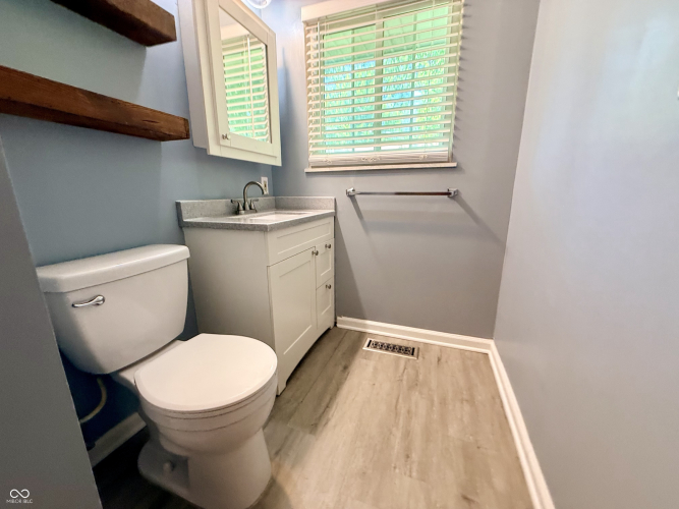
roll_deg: -1.8
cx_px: 340
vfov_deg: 85.7
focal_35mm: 14
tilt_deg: -10.4
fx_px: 275
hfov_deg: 102.1
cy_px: 254
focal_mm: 2.22
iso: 125
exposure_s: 1/30
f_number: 2.2
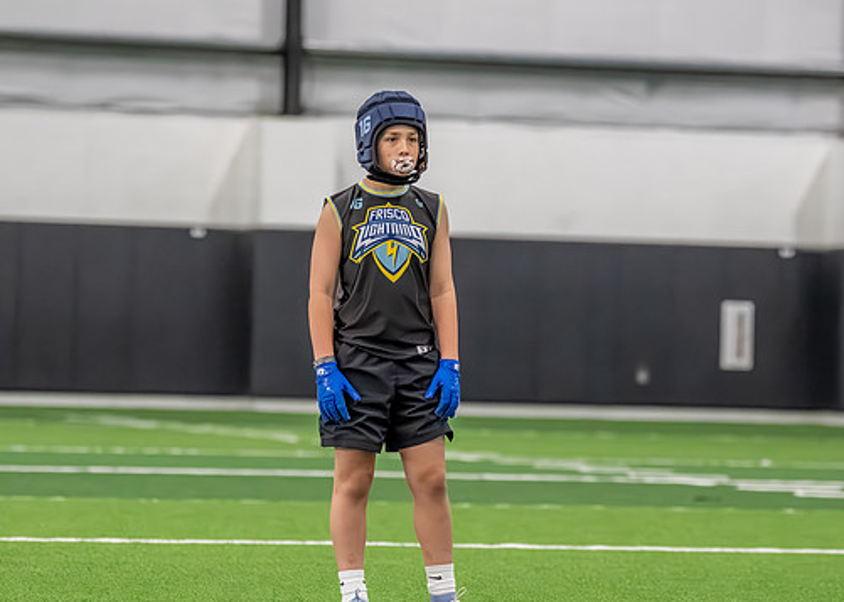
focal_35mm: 203
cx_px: 413
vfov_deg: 7.1
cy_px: 321
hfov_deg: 9.9
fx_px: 4862
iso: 6400
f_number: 2.8
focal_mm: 114
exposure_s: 1/1000
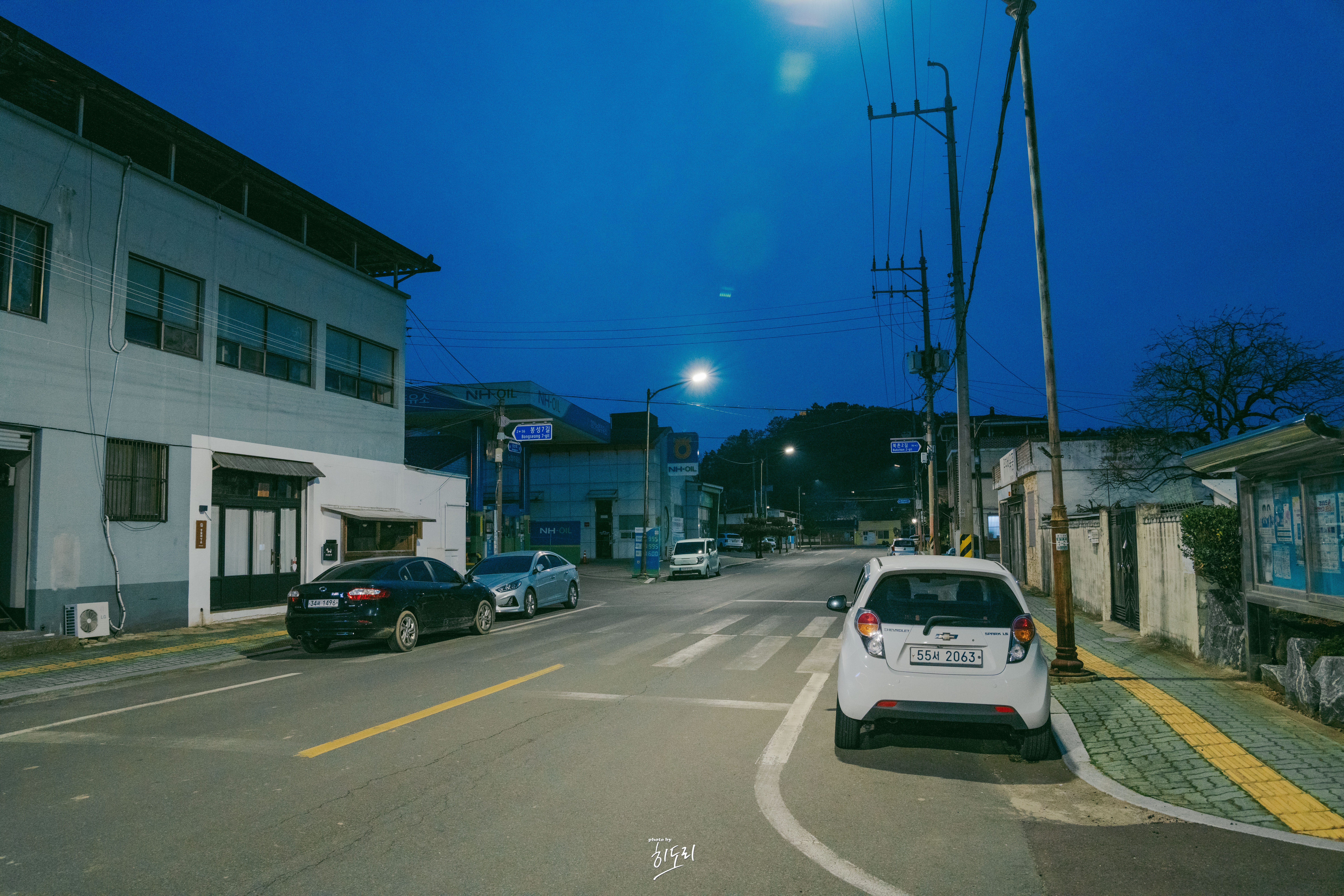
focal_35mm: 24
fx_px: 896
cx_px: 672
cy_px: 448
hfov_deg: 73.7
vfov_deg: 53.1
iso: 4000
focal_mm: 24
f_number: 5
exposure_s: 1/30
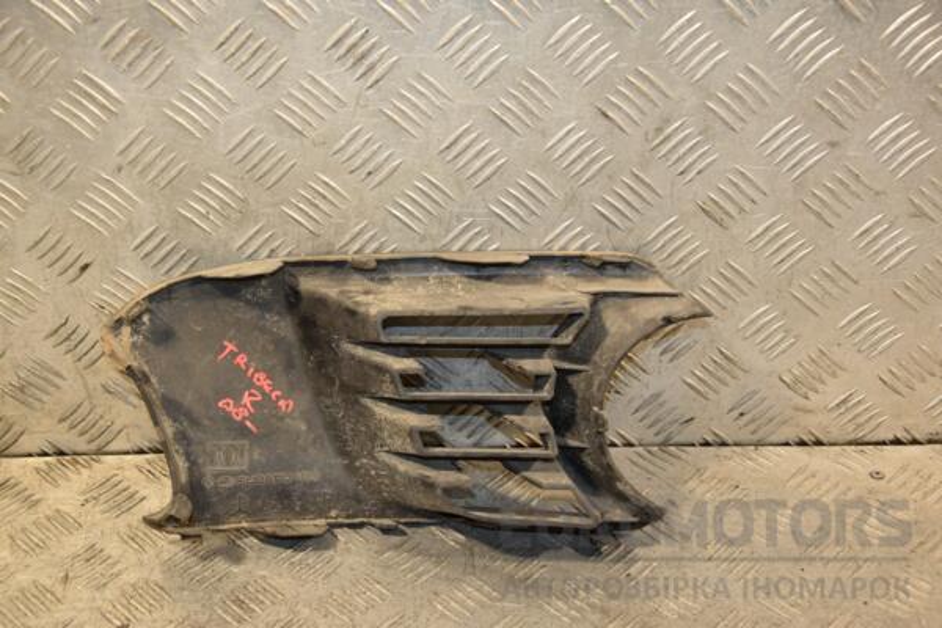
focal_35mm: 60
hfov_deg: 33.4
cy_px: 314
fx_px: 1570
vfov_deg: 22.6
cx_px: 471
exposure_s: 1/100
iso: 800
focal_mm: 40
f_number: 4.8
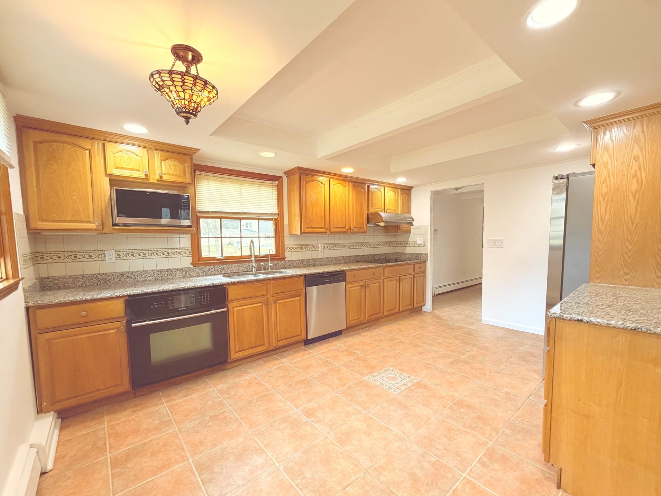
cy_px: 260
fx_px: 286
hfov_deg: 98.2
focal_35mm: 15
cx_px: 330
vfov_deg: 81.7
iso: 250
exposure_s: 1/120
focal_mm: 2.22
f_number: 2.2
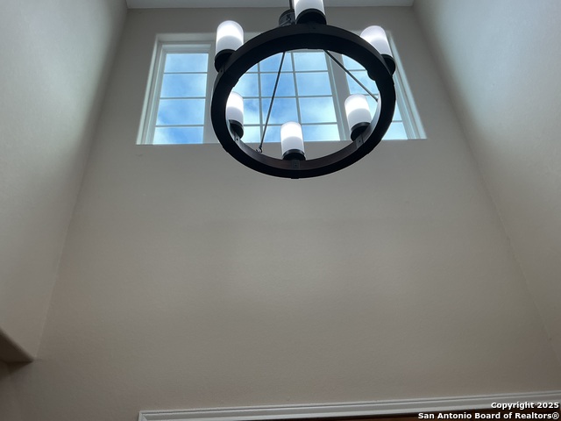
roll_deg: +4.0
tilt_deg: +38.8
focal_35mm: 29
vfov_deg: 48.2
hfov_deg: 61.7
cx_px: 280
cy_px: 210
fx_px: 470
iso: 40
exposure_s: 1/120
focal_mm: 3
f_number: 1.8
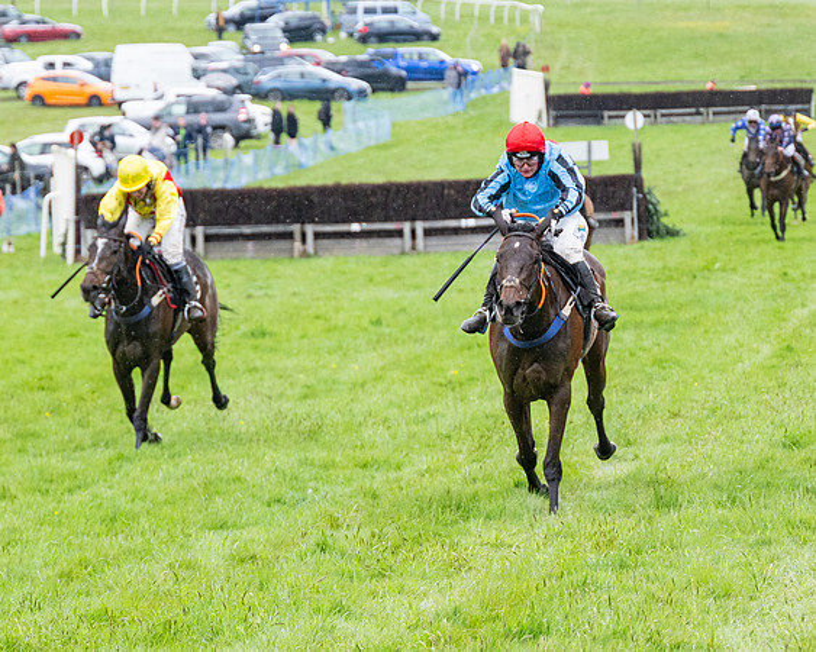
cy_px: 267
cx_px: 461
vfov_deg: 7.5
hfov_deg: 9.4
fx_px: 4965
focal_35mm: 206
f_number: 4
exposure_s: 1/1000
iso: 1000
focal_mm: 98
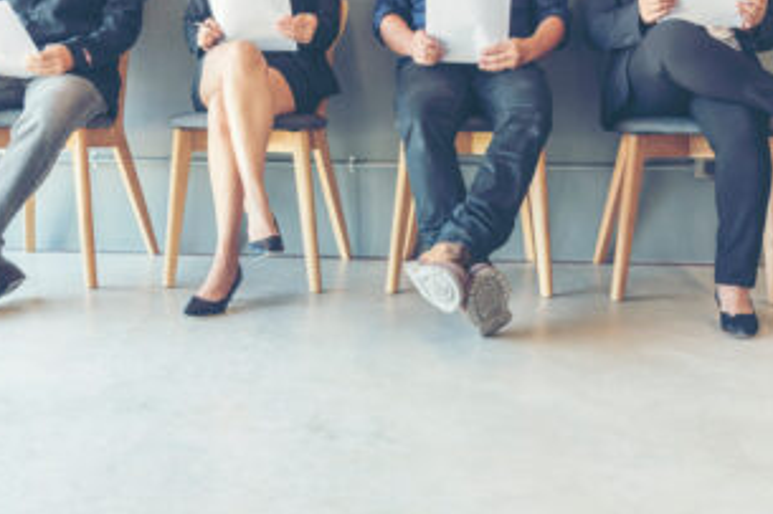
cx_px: 390
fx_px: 901
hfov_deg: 46.4
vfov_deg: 31.9
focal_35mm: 42
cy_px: 267
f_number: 4
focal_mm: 32
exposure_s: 1/125
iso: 640
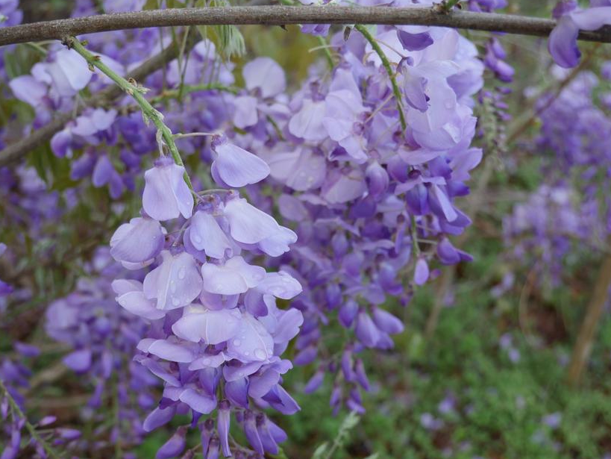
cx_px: 308
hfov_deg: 45.8
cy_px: 252
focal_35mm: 41
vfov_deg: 35.1
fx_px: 724
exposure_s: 1/125
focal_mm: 18
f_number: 4.5
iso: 200
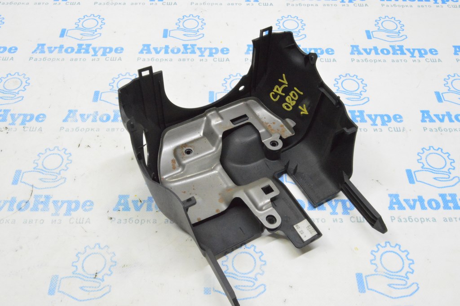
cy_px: 153
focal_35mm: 34
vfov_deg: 38.3
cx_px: 230
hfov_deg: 55.1
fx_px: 440
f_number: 20
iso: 6400
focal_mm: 23
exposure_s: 1/15
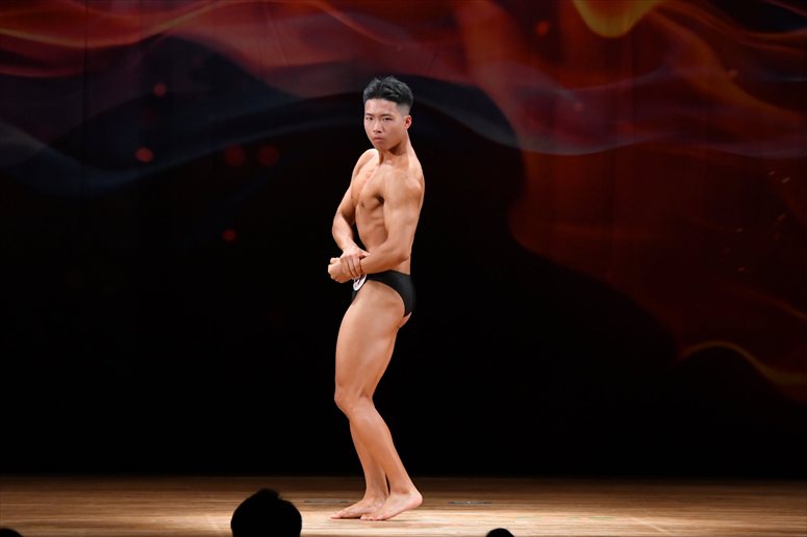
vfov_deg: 6.1
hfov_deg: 9.2
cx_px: 404
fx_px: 5041
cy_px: 268
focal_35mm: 225
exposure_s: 1/400
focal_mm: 150
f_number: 5.6
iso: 3200
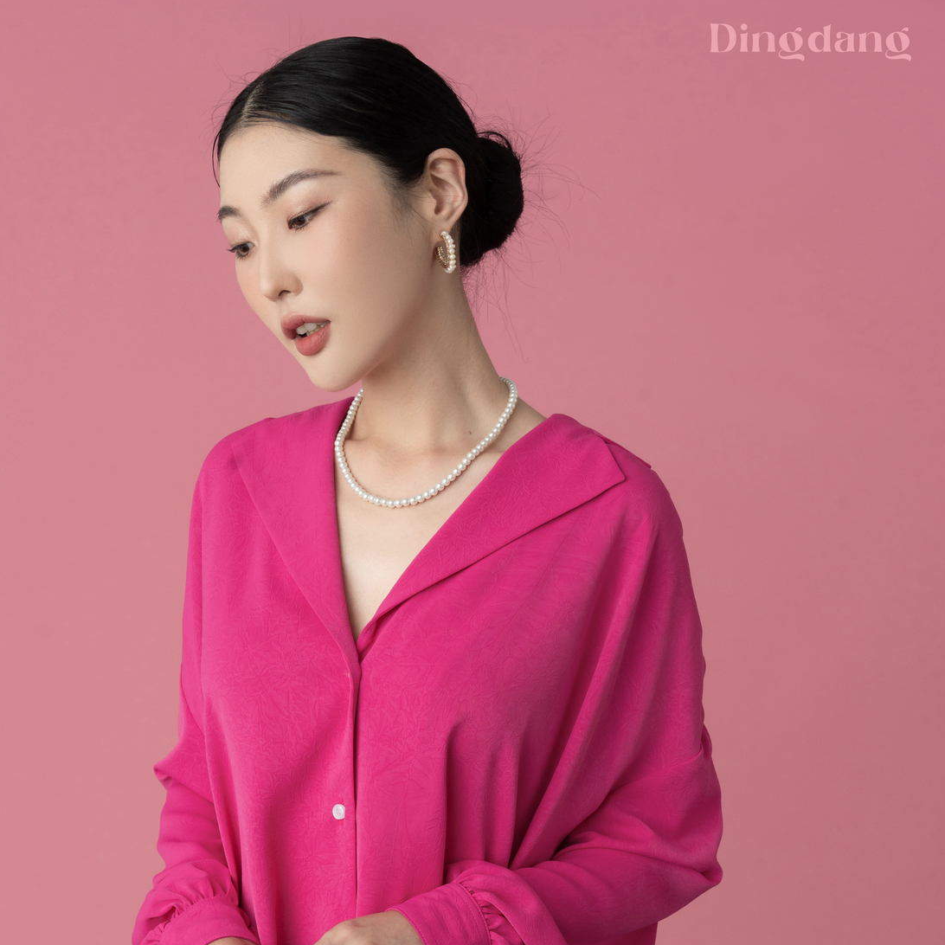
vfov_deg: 22.8
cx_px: 442
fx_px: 2316
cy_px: 749
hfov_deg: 23.1
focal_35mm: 75
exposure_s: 1/160
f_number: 9
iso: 400
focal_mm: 55
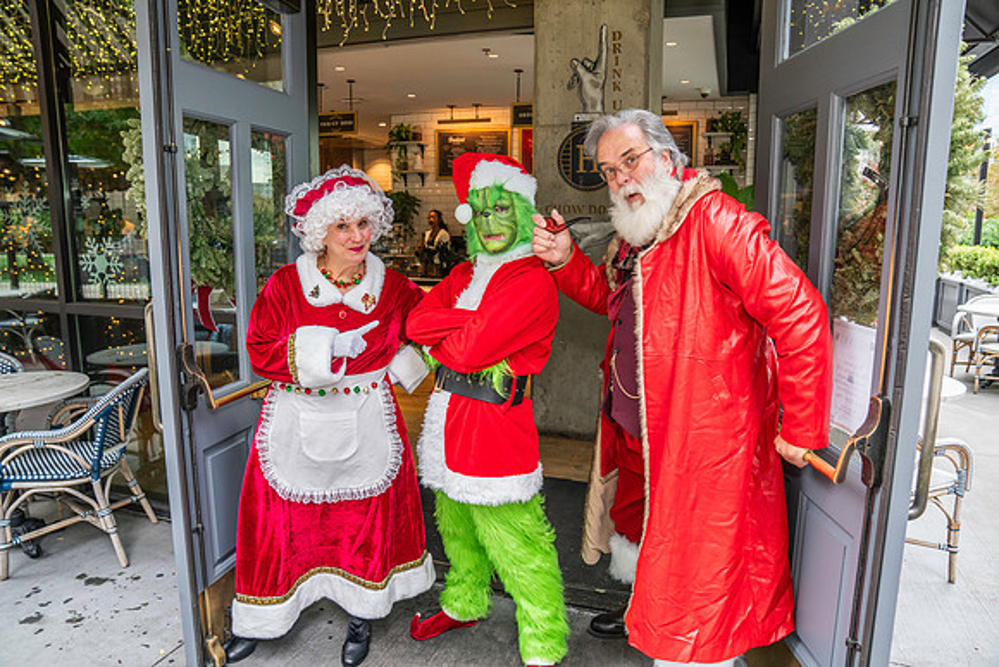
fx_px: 666
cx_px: 500
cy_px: 334
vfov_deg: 53.2
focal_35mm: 24
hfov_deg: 73.7
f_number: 4
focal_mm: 24
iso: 1250
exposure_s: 1/160
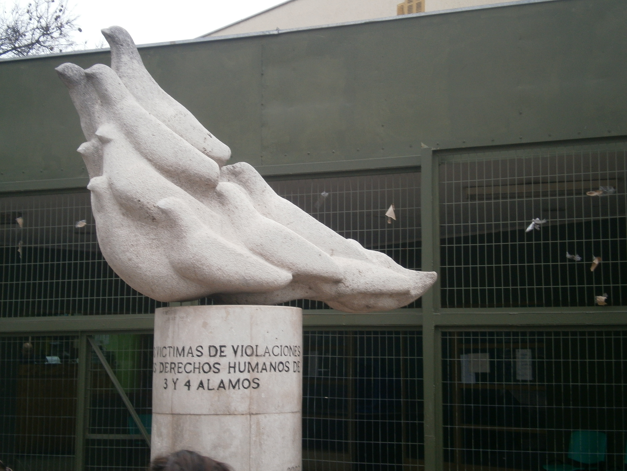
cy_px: 236
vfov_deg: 24.4
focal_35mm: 60
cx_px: 314
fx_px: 1087
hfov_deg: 32.2
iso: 125
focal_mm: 10.7
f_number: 3.9
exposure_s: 1/50
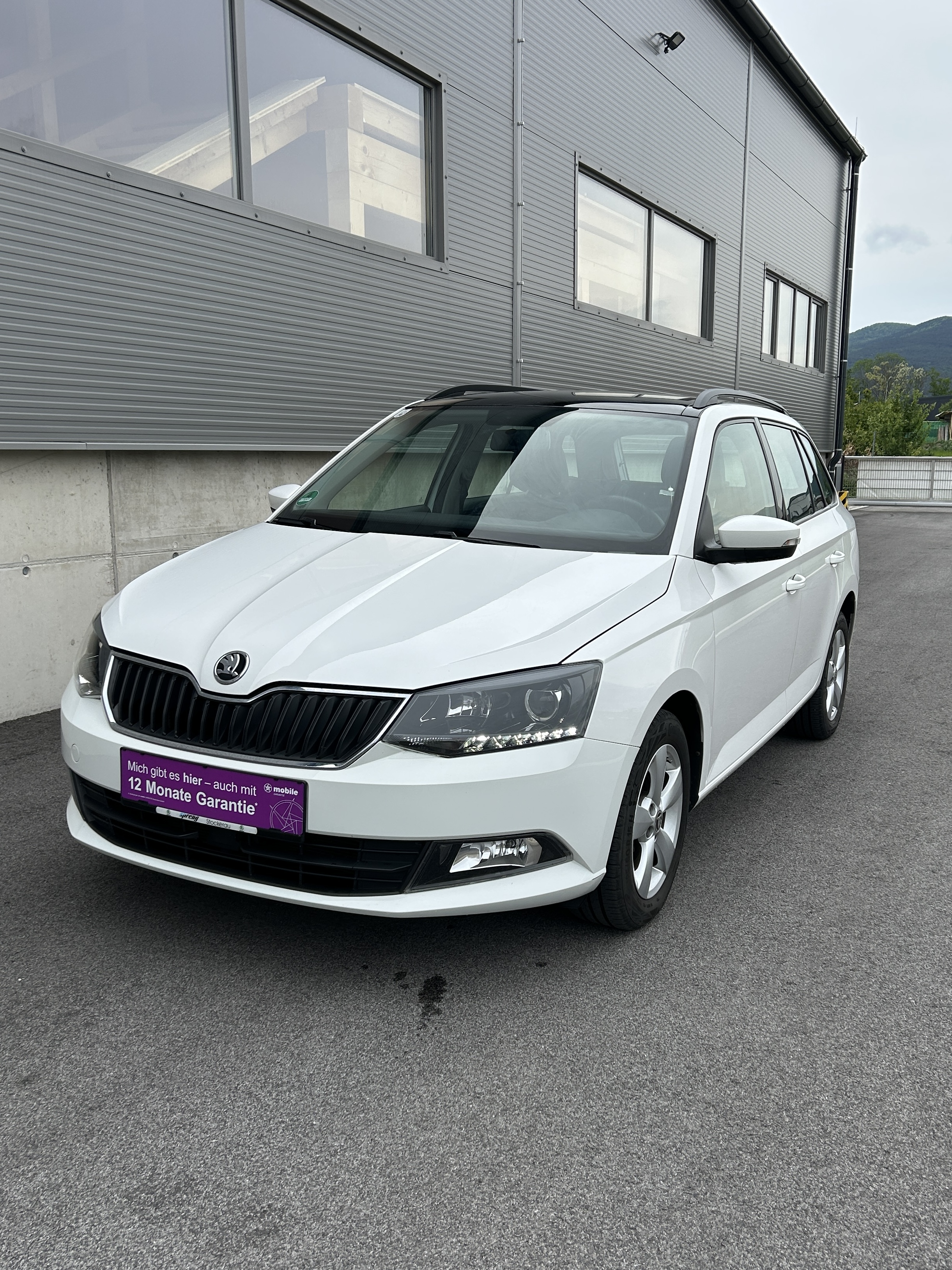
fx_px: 953
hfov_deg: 53.1
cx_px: 476
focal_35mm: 26
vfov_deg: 67.3
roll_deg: -0.3
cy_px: 635
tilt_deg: -10.8
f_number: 1.5
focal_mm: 5.7
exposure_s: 1/2299
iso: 50
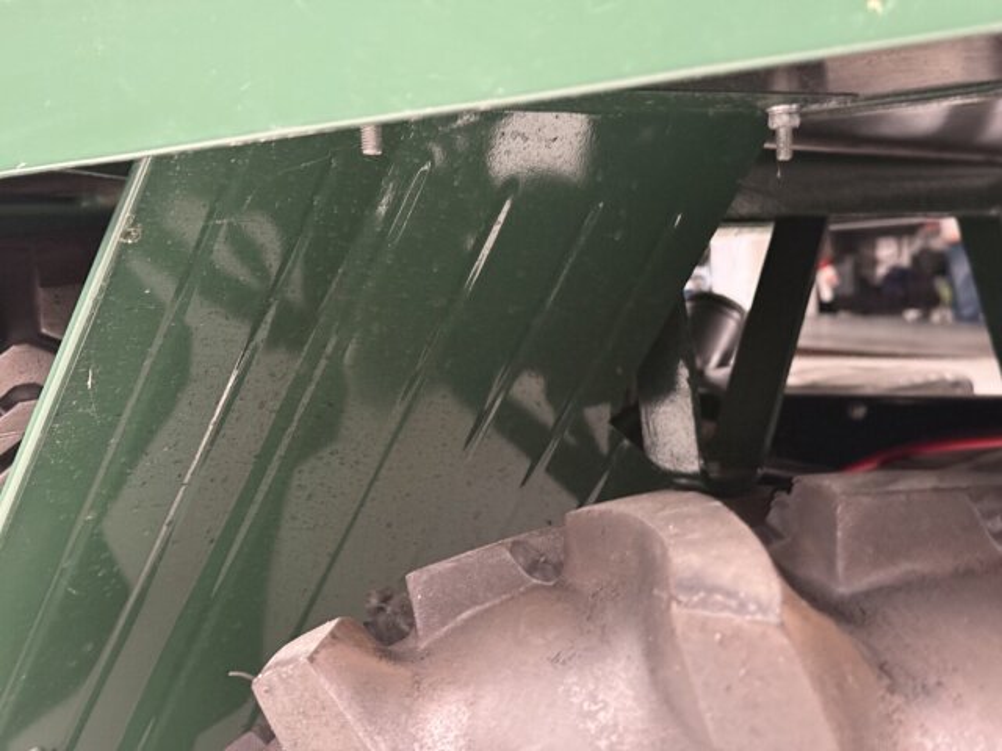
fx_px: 1389
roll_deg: +1.6
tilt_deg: -5.7
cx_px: 501
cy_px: 376
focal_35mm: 48
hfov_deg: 39.7
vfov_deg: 30.3
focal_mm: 6.76
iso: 640
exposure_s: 1/25
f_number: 1.78
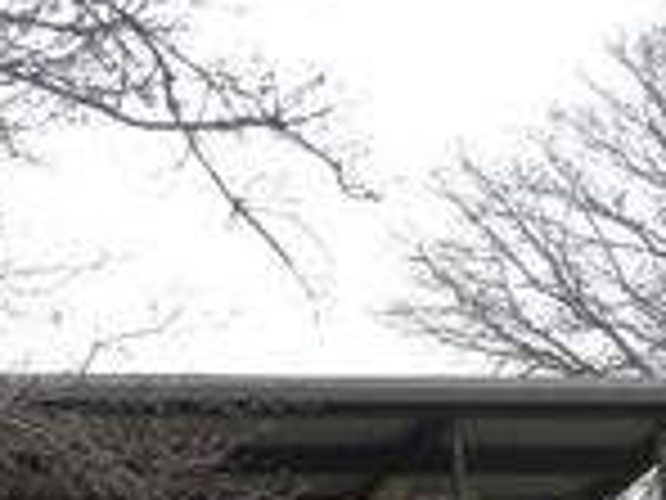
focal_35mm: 130
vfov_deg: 10.9
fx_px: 2501
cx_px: -22
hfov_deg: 14.9
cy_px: 779
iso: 160
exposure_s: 1/562
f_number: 3.5
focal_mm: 5.4
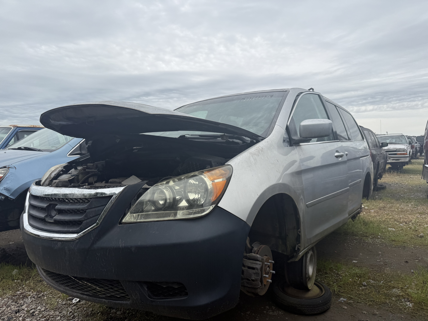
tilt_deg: +0.2
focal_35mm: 24
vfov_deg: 56.8
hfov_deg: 71.6
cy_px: 160
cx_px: 214
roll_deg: +0.0
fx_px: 297
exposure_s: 1/2169
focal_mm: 6.76
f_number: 1.78
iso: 80
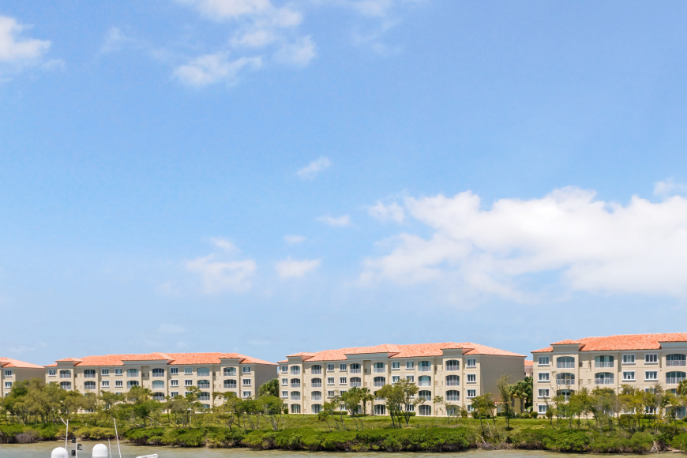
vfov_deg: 31.1
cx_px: 384
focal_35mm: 41
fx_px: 782
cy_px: 416
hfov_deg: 47.3
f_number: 2.8
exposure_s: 1/1250
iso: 130
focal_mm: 8.38
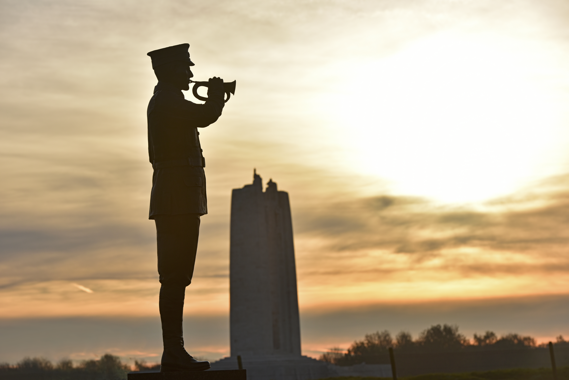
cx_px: 284
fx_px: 2213
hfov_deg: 14.6
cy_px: 190
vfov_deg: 9.8
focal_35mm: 140
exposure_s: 1/400
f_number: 10
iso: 100
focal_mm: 140
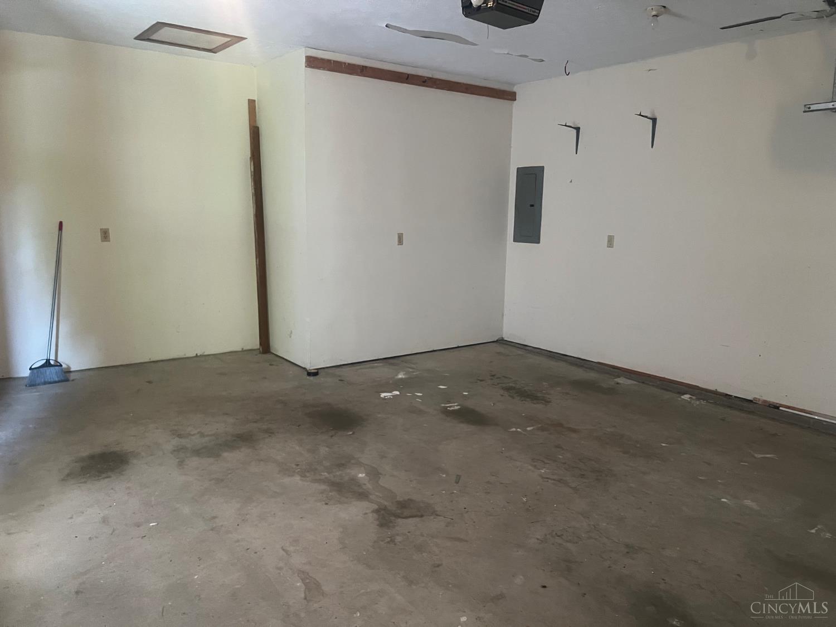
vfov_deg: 53.1
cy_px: 314
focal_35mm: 26
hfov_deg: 67.3
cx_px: 418
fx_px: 628
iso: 500
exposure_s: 1/40
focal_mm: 5.7
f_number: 1.5
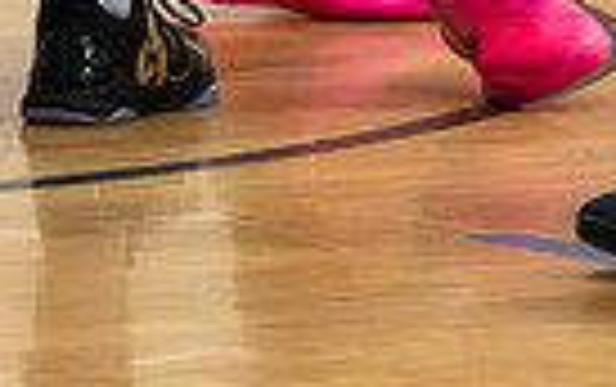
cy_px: -616
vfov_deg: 2.2
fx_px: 10119
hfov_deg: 3.5
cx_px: 536
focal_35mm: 602
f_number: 3.2
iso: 10000
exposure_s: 1/1250
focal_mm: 88
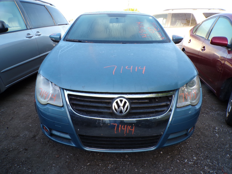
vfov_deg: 56.8
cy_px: 87
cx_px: 116
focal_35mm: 24
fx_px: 161
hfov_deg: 71.6
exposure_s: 1/70
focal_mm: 4.3
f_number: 4.4
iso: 100
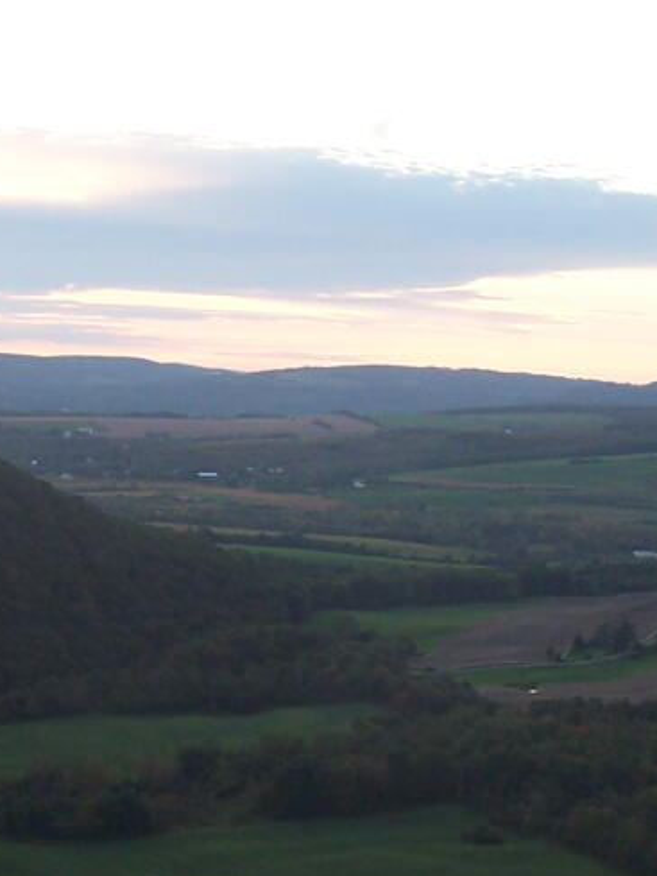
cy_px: 630
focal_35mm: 106
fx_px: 2681
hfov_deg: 13.9
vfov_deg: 18.5
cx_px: 446
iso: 80
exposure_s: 1/125
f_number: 2.8
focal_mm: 6.3
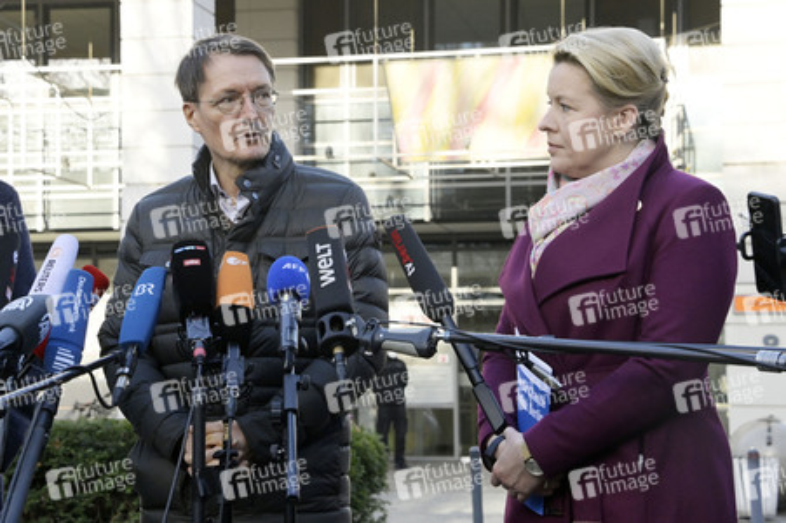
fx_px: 1571
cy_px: 262
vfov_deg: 18.9
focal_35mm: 72
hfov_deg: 28.1
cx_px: 393
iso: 4000
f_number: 8
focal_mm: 72
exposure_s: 1/1000
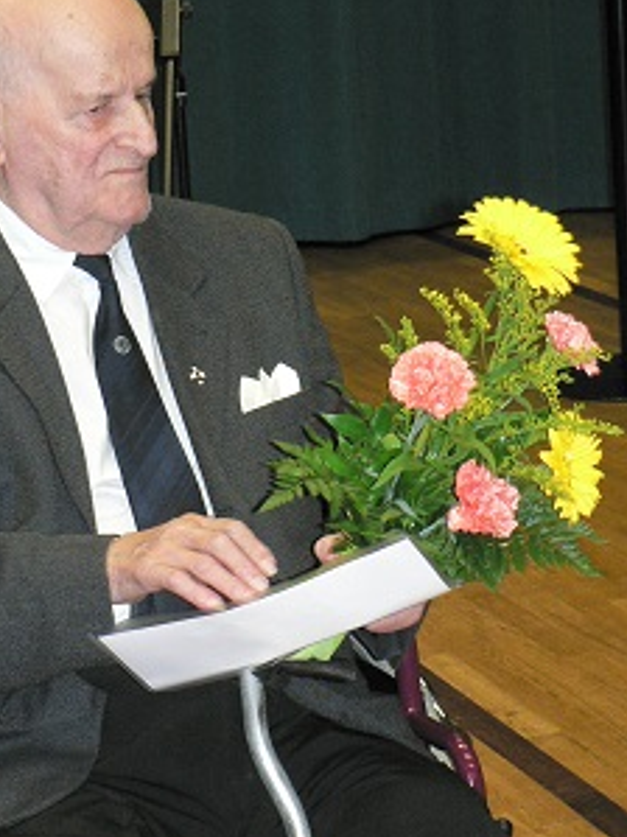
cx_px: 311
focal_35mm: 127
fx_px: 3069
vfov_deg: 15.5
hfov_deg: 11.7
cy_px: 364
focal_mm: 15.8
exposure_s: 1/60
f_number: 3.2
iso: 400
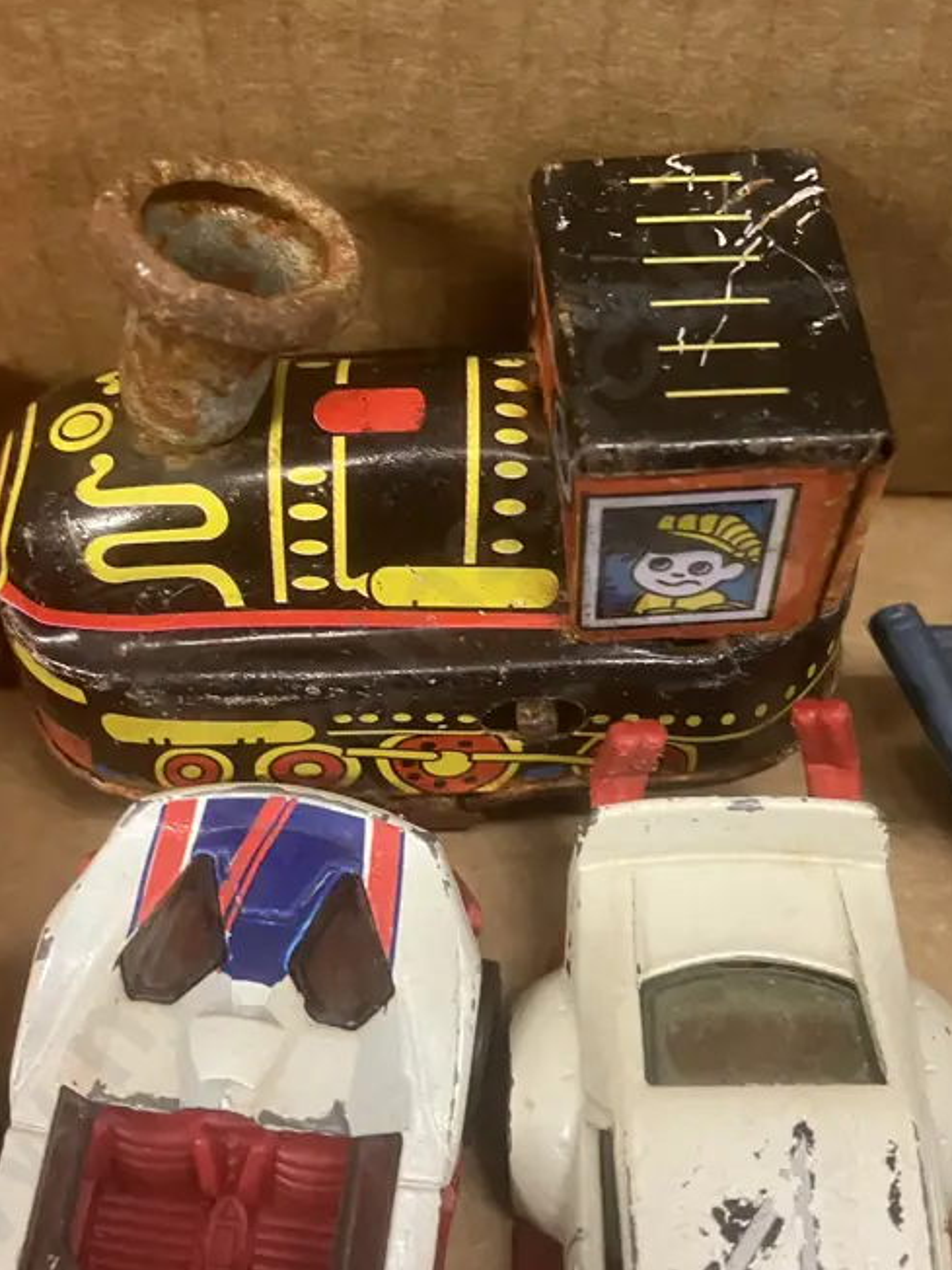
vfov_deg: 42.9
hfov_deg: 32.9
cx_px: 465
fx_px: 1613
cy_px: 569
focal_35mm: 44
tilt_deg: -48.1
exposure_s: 1/50
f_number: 1.8
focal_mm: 3.99
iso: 320
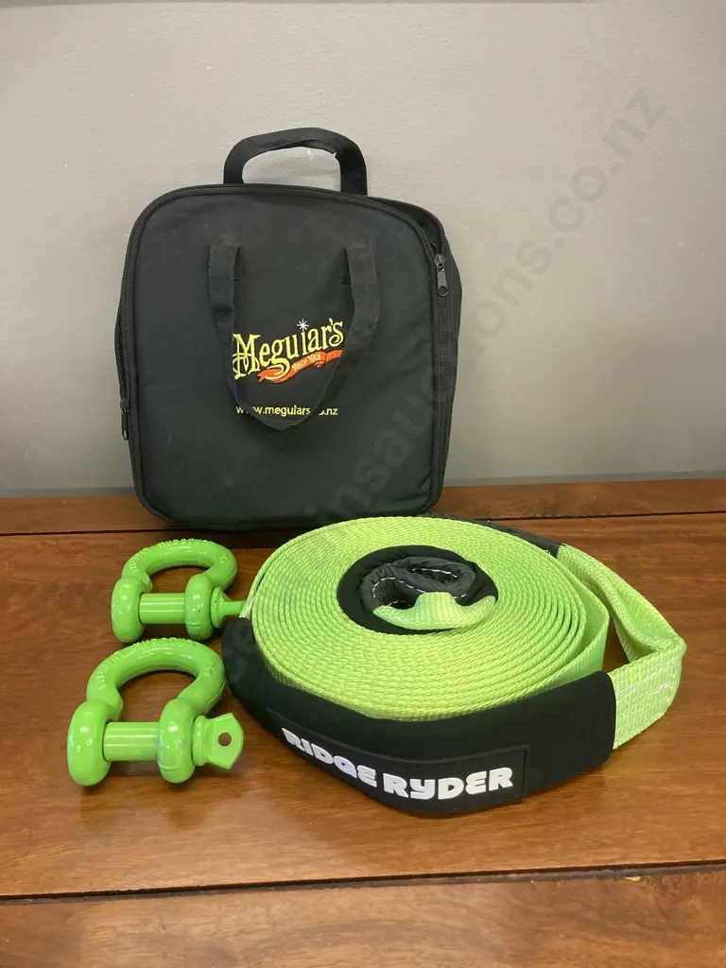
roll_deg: -0.1
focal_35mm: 28
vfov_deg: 63.4
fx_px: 783
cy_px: 484
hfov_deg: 49.7
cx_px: 363
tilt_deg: -27.7
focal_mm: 3.99
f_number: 1.8
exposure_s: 1/50
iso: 160
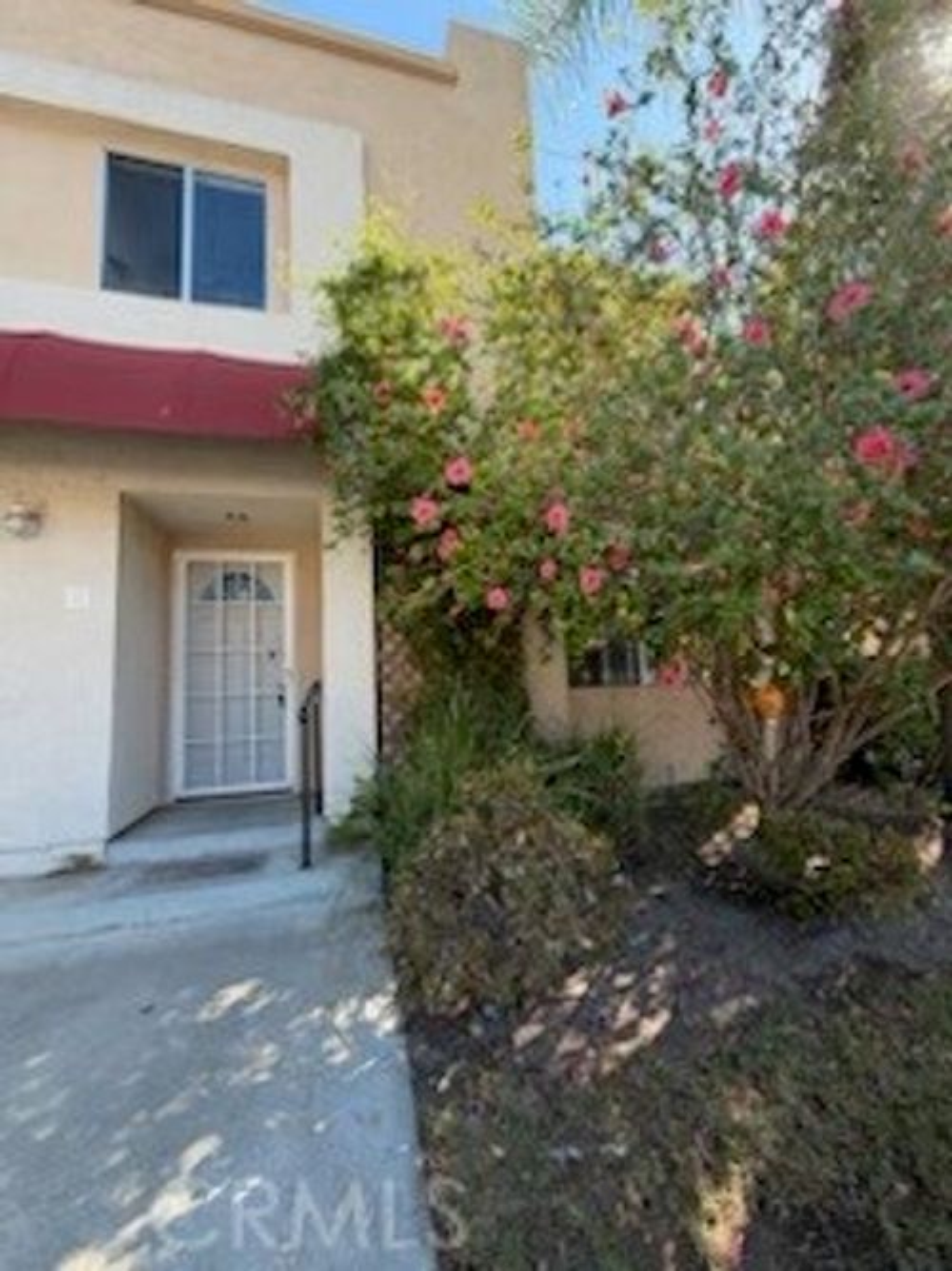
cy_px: 636
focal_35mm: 14
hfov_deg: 85.7
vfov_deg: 102.1
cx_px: 476
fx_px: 514
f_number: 2.2
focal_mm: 2.22
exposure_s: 1/166
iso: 64
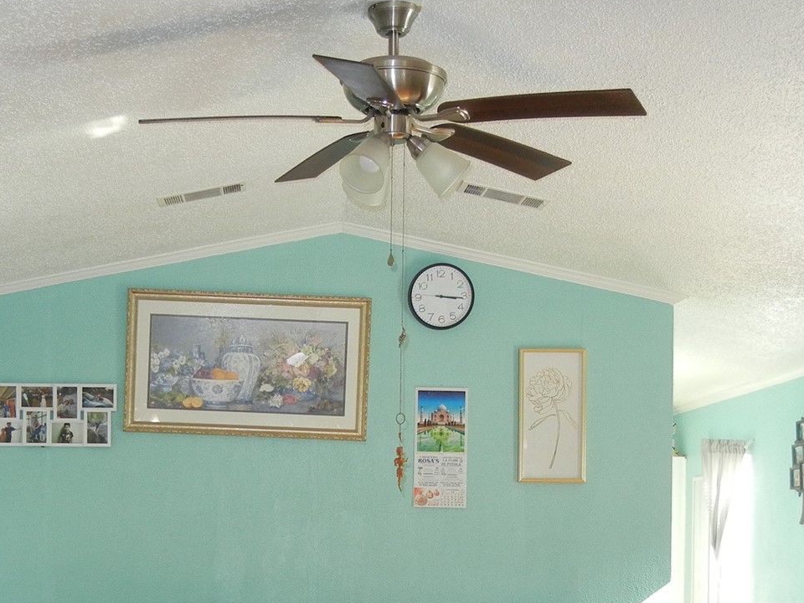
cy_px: 566
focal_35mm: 64
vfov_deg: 22.3
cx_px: 293
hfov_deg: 30.1
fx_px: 1486
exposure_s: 1/45.8
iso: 230
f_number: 3.5
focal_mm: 5.4
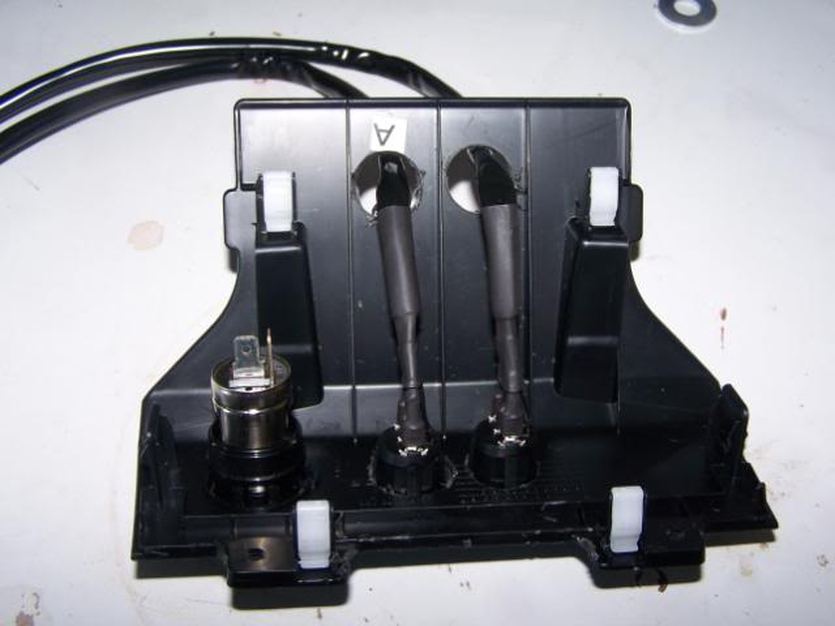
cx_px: 418
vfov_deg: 36.0
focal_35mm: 40
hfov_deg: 46.8
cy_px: 313
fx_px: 965
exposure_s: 1/60
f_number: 2.8
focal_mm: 6.7
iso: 80
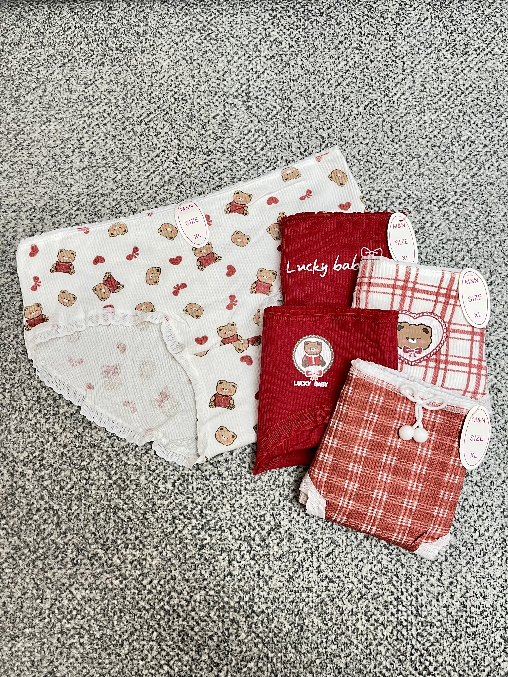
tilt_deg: -80.5
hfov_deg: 53.1
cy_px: 338
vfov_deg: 67.3
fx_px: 509
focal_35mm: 26
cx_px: 254
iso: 125
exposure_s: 1/50
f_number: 1.6
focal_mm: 5.1
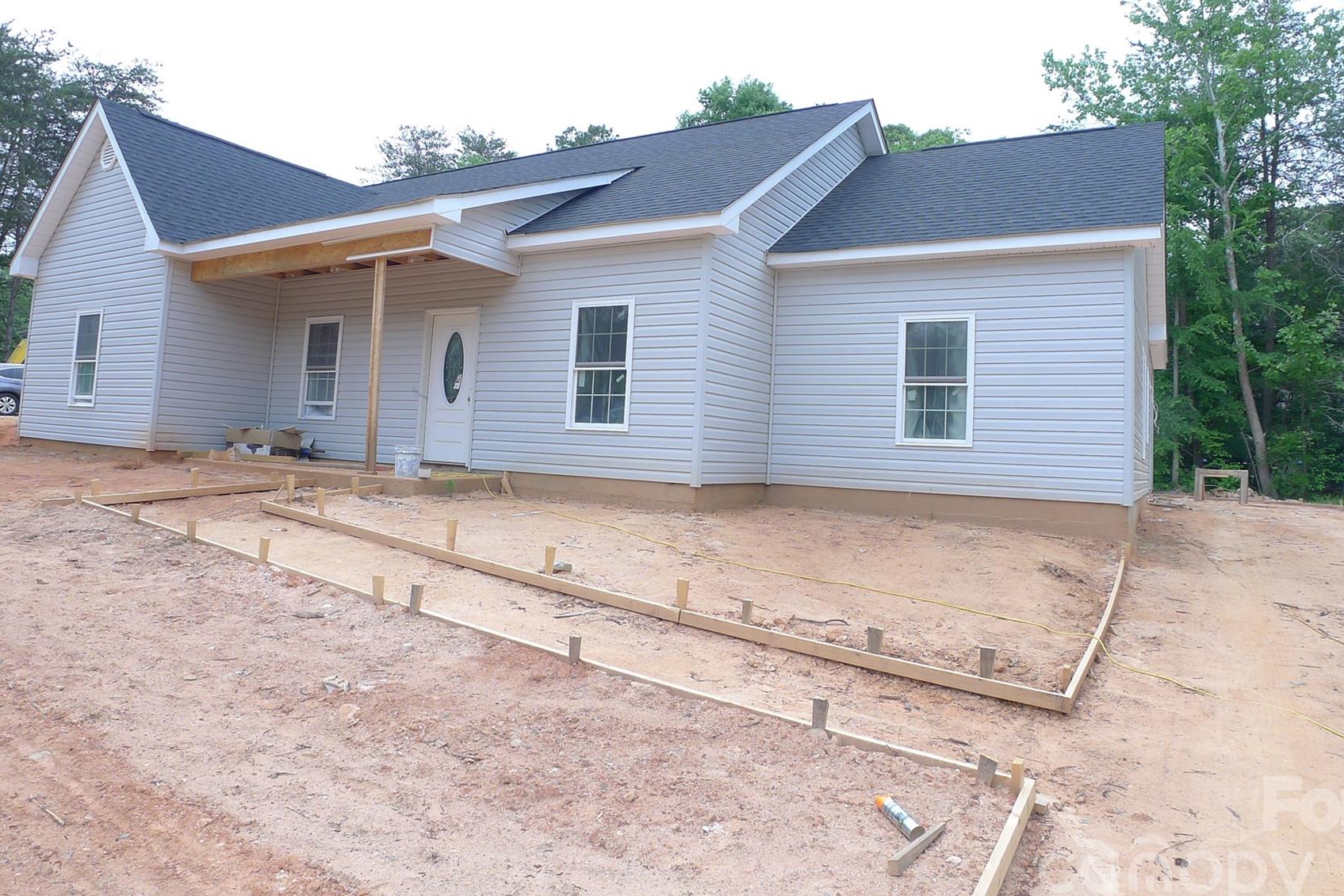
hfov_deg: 63.6
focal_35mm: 29
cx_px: 704
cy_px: 391
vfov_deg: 44.9
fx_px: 1083
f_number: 2.8
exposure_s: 1/160
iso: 80
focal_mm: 5.1
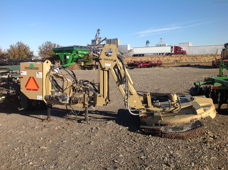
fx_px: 230
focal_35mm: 35
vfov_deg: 40.6
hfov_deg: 52.7
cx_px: 114
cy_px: 85
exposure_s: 1/1439
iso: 50
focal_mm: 4.28
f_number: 2.4
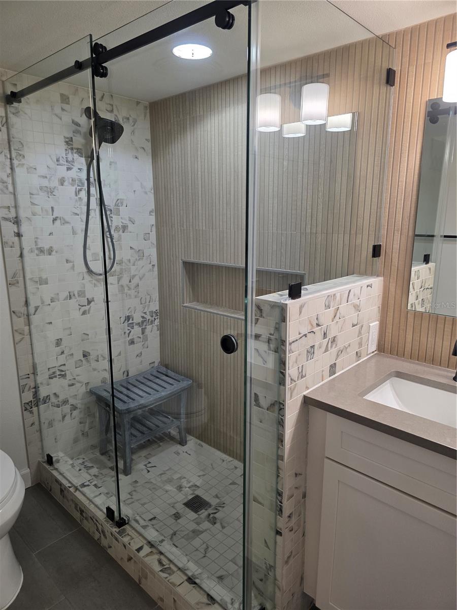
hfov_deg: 58.9
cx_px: 228
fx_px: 405
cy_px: 305
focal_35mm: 23
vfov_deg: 73.9
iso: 200
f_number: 1.7
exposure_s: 1/120
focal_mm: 6.3
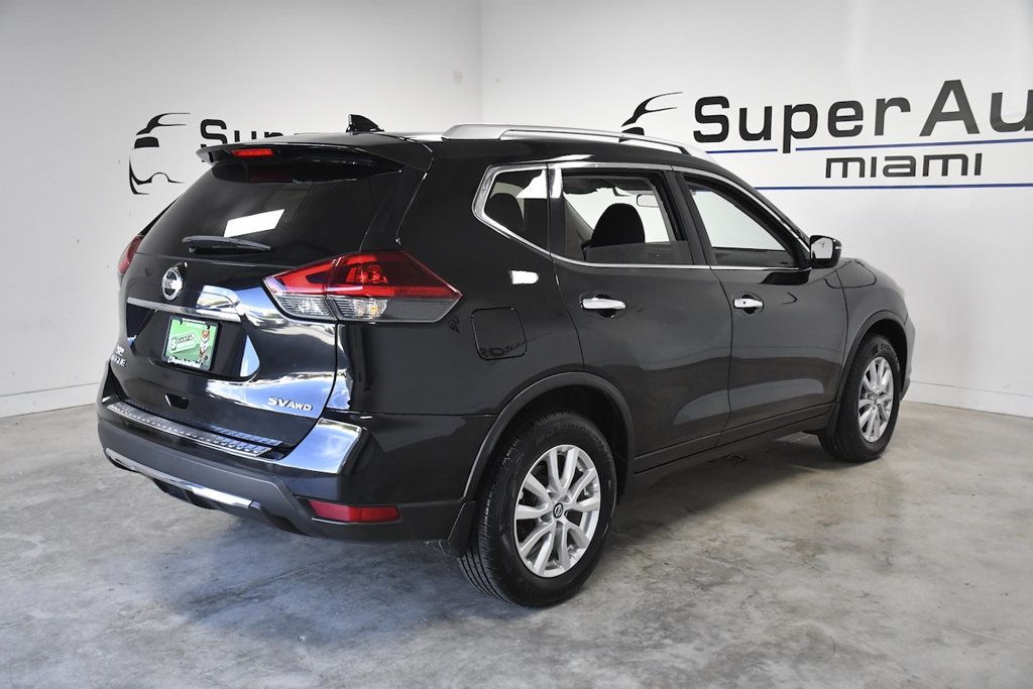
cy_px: 344
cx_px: 516
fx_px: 976
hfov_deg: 55.8
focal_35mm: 34
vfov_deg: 38.9
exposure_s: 1/1250
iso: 2500
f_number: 3.8
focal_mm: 23
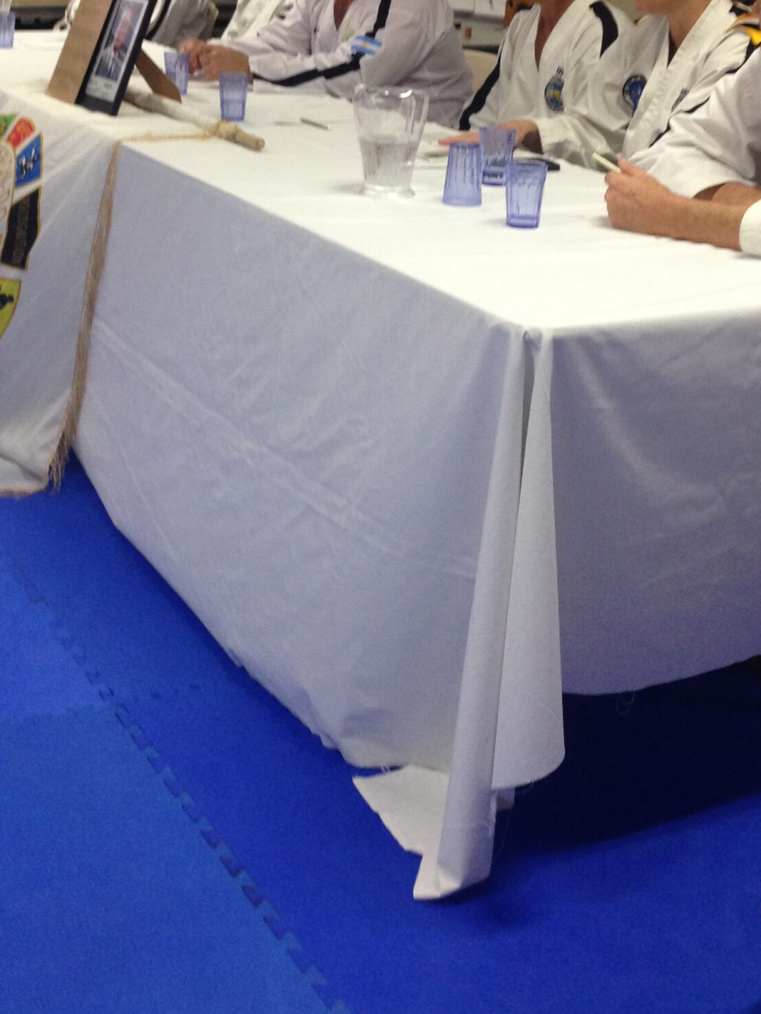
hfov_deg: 25.5
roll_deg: -0.6
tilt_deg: -9.2
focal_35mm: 57
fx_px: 1670
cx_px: 259
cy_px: 238
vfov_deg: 33.0
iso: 100
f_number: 2.4
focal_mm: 4.12
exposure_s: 1/20
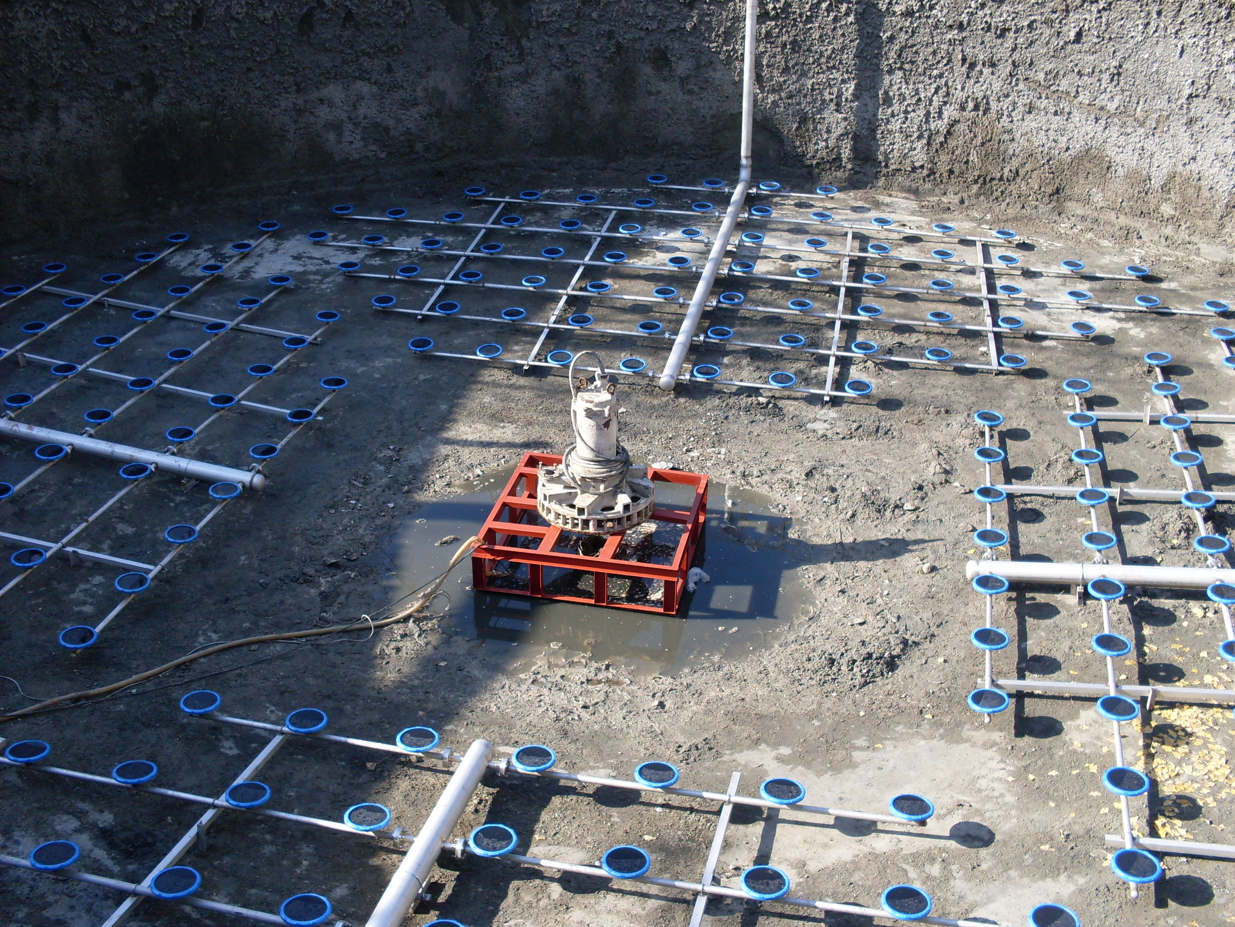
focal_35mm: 38
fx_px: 1356
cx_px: 618
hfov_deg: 49.0
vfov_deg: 37.7
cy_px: 464
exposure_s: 1/350
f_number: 2.8
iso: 80
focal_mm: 6.3
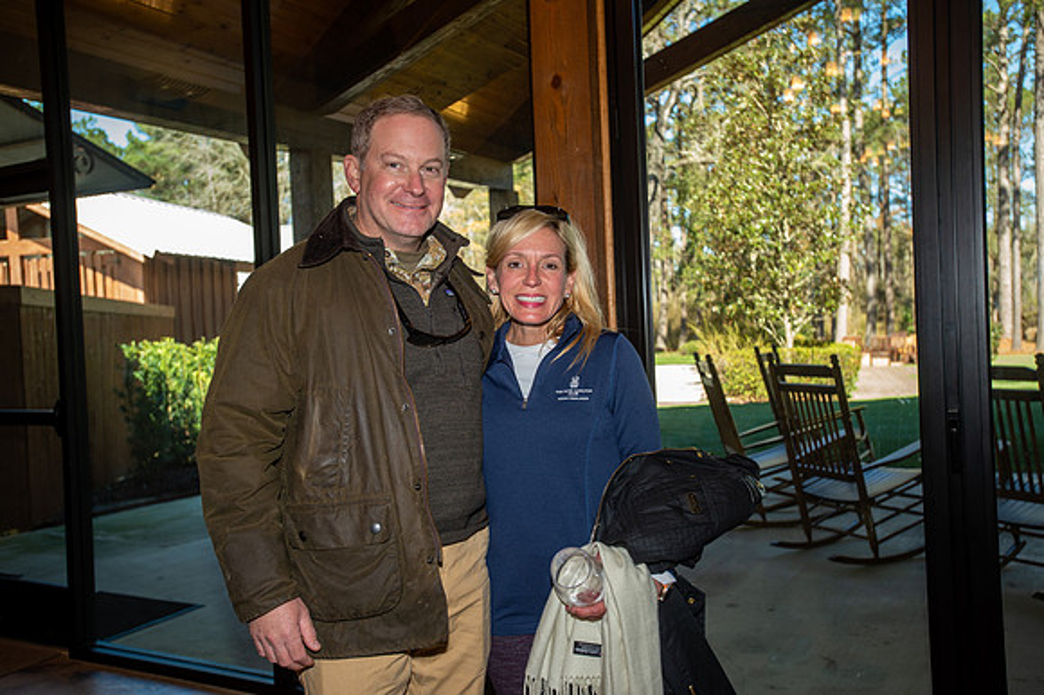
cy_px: 348
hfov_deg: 58.7
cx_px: 522
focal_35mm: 32
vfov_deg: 41.1
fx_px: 927
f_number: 4.5
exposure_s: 1/200
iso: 400
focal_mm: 32
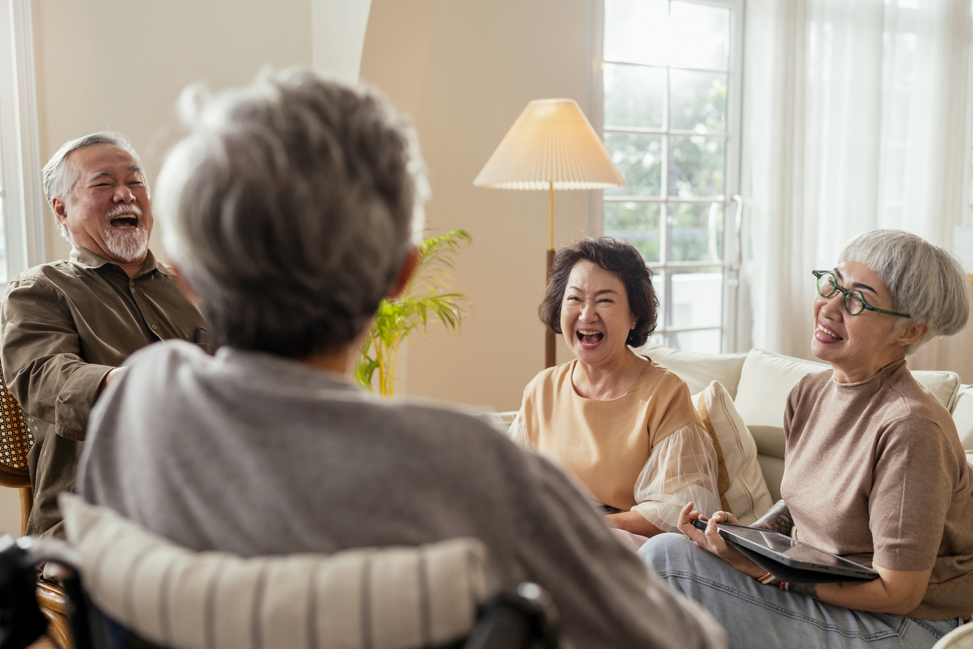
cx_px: 486
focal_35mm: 35
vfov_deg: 37.9
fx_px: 946
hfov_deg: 54.4
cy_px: 324
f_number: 2.2
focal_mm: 35
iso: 640
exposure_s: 1/1000
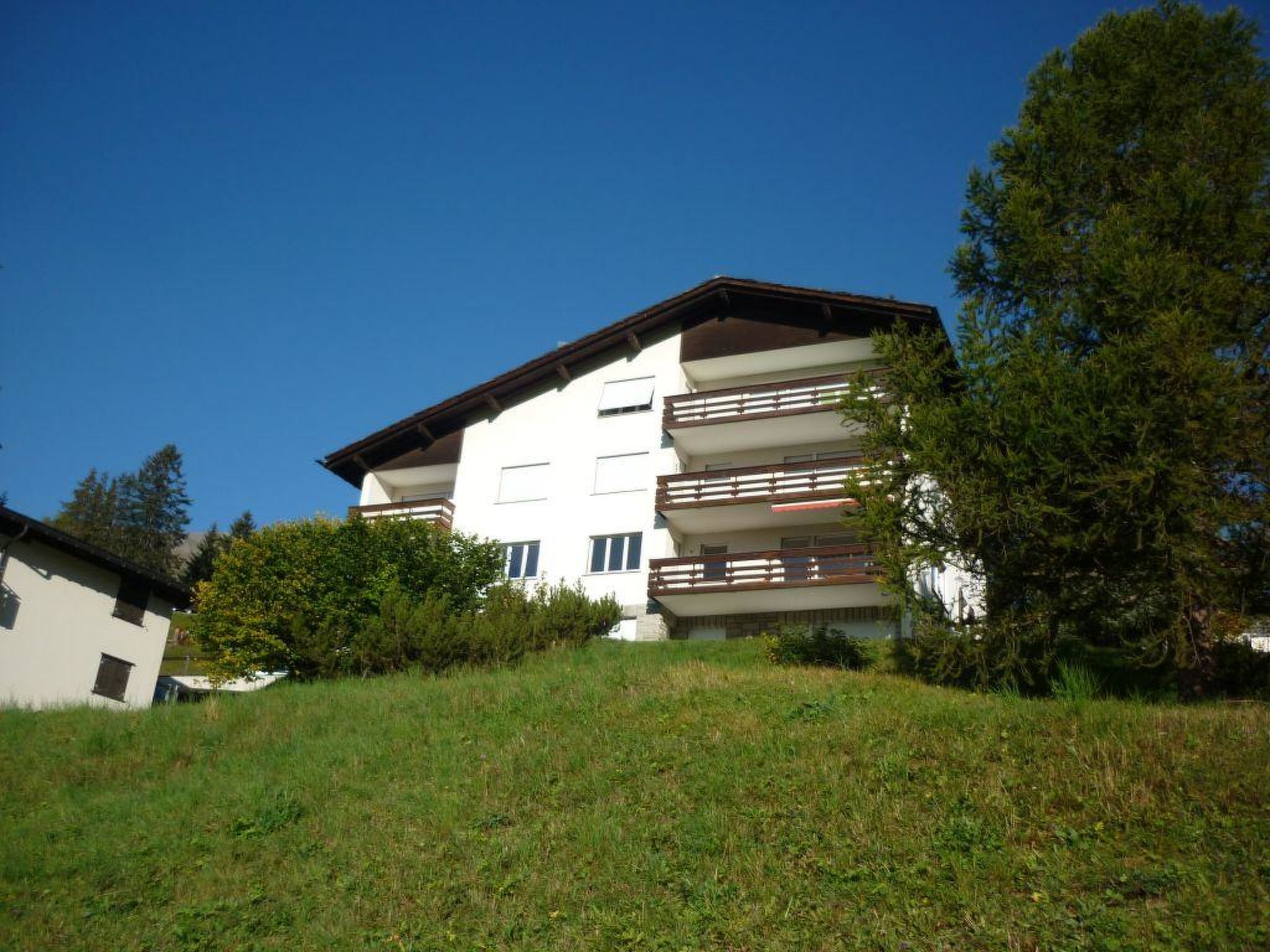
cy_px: 476
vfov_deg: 42.9
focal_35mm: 33
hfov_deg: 55.4
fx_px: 1211
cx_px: 635
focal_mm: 5.5
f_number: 8
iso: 80
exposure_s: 1/200
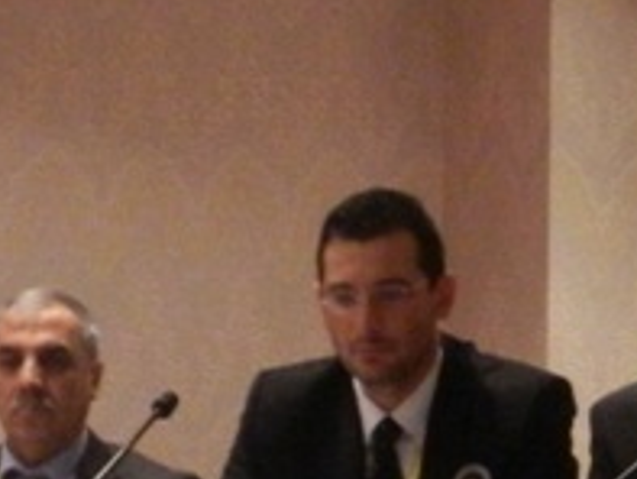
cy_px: 278
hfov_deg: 7.8
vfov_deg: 6.1
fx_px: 4493
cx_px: 1151
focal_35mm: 244
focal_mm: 8.4
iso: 400
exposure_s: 1/15
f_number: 3.6
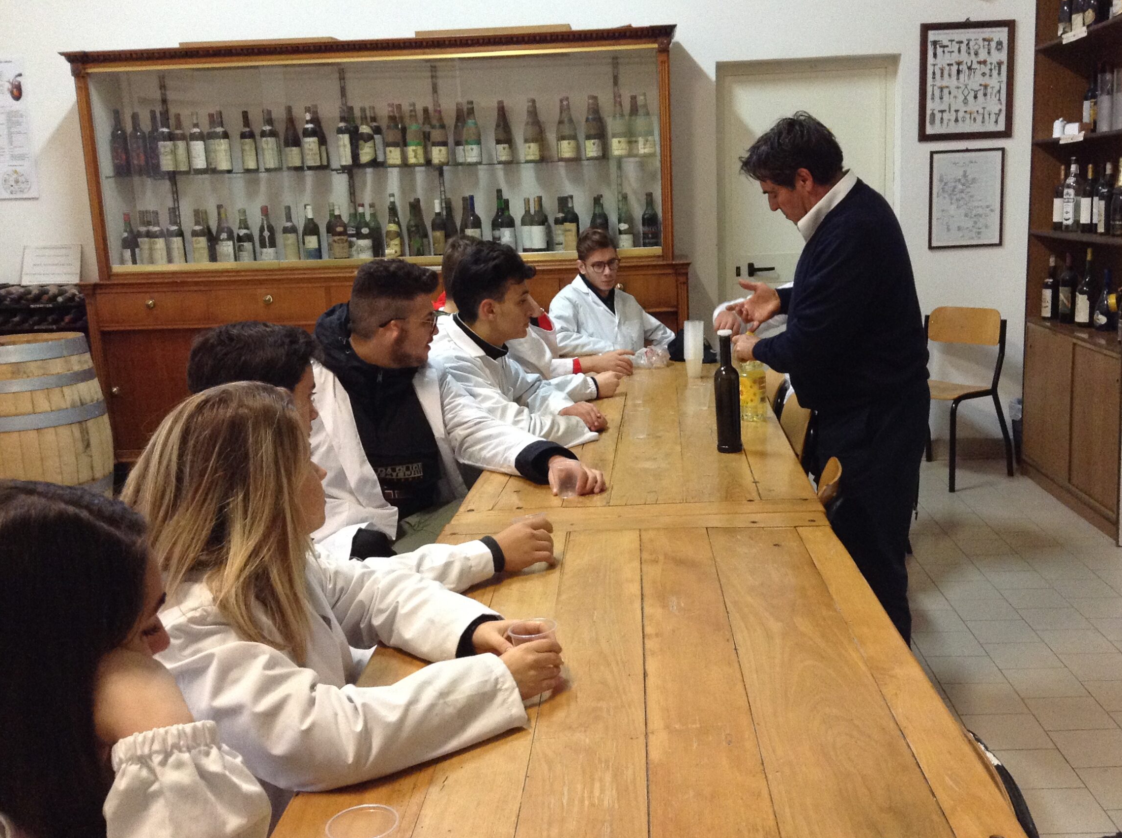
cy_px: 414
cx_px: 620
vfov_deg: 38.6
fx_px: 1197
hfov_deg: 50.1
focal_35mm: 37
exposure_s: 1/25
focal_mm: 3.3
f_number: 2.4
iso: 200
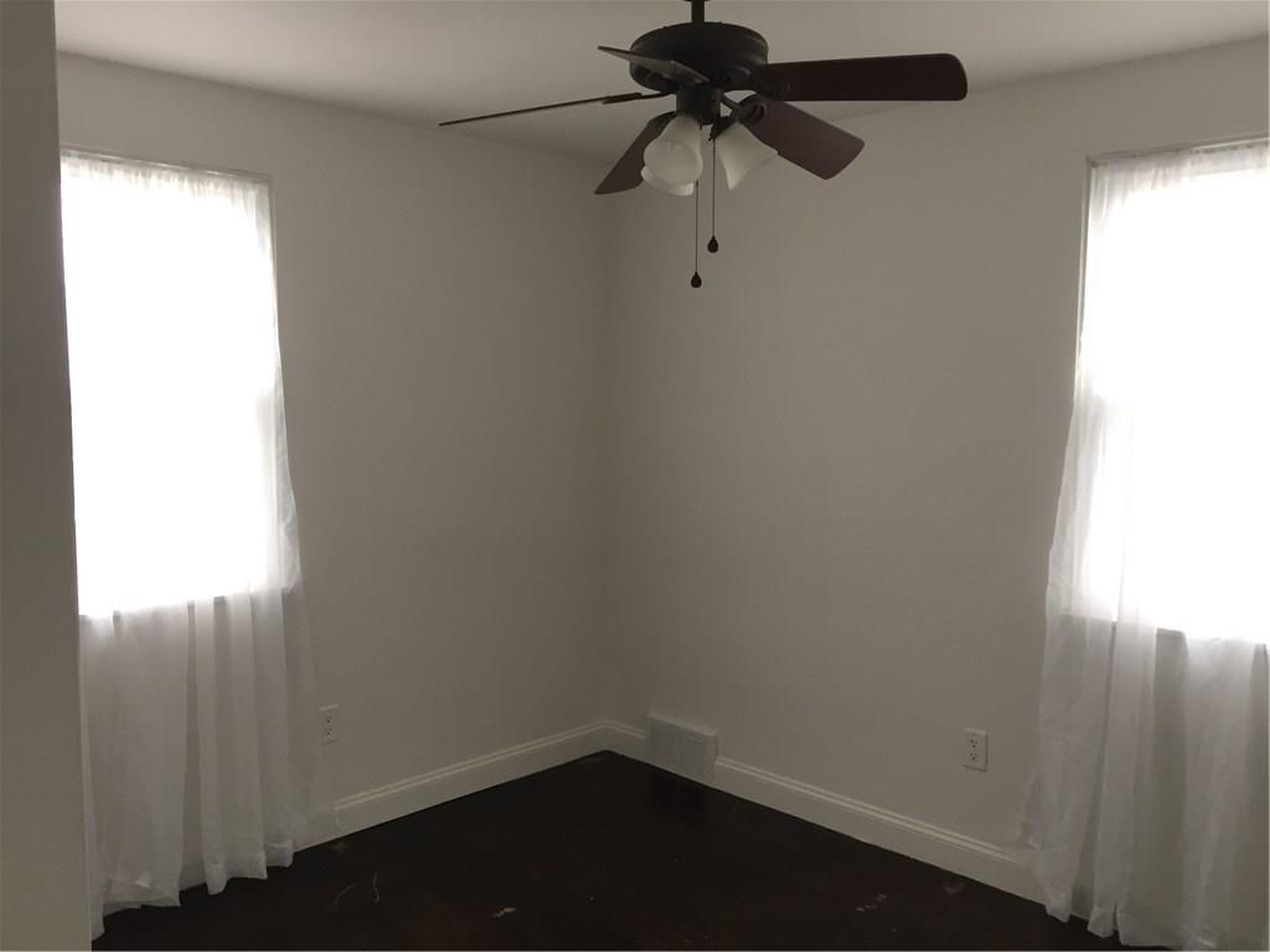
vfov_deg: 48.2
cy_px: 476
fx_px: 1064
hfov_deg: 61.7
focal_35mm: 29
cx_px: 635
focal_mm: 4.15
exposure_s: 1/30
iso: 64
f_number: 2.2
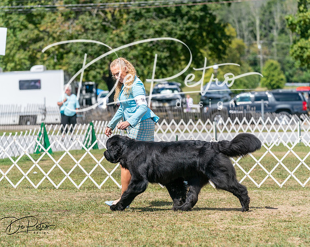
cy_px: 124
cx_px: 155
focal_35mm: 153
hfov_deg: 12.6
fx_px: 1405
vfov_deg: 10.1
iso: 200
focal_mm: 136
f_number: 4.5
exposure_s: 1/1600
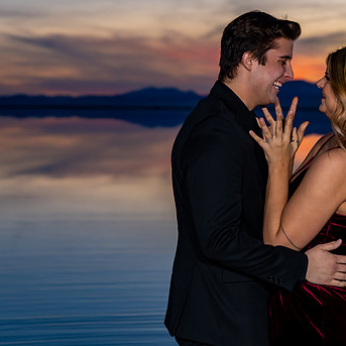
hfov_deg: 15.8
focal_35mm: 110
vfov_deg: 15.8
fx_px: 1244
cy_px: 139
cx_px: 245
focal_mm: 70
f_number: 4
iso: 500
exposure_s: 1/100
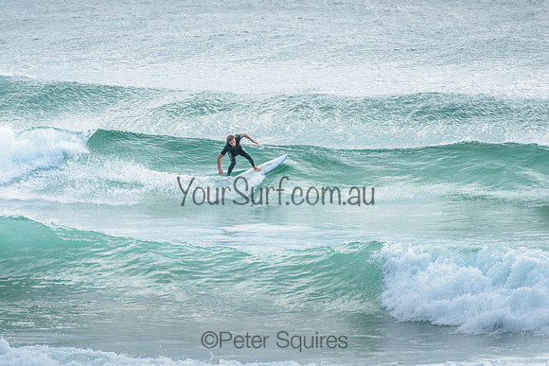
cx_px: 233
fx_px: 7480
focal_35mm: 490
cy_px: 142
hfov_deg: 4.2
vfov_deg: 2.8
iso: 800
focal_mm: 400
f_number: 11
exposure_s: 1/1600
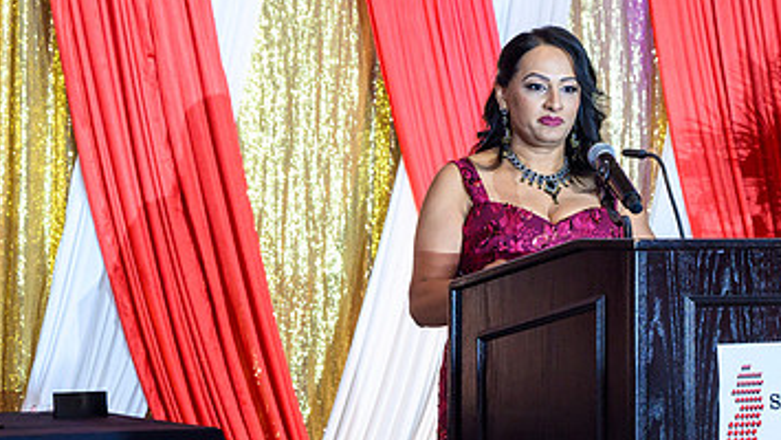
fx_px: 2880
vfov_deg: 8.7
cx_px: 457
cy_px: 224
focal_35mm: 139
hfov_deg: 15.4
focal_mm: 70
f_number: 4.5
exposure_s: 1/200
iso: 1600
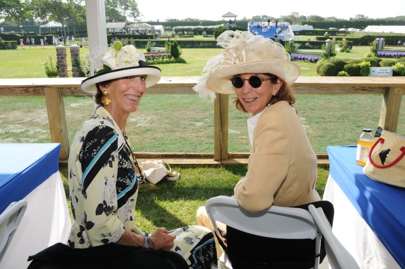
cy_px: 134
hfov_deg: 57.3
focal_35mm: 33
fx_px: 371
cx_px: 202
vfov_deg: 39.9
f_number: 10
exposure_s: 1/250
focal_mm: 22
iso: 500
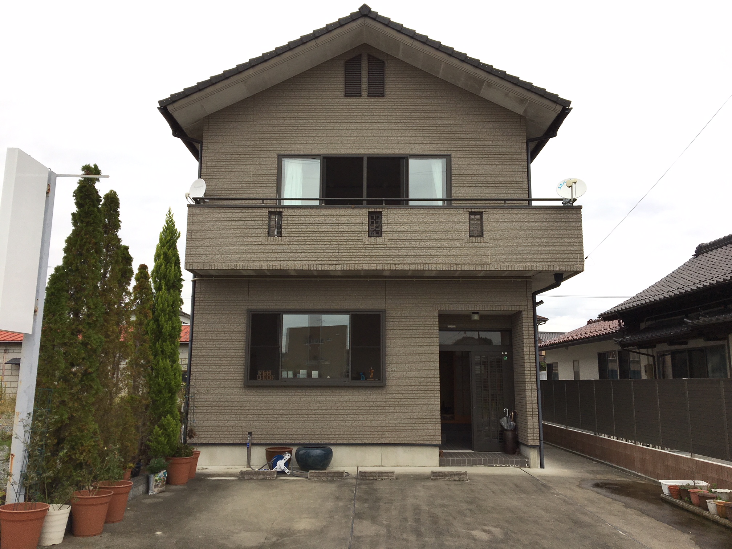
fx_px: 613
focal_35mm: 29
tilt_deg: +11.8
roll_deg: -0.9
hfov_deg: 61.7
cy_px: 274
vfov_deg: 48.2
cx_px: 366
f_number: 2.2
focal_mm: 4.15
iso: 25
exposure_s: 1/373
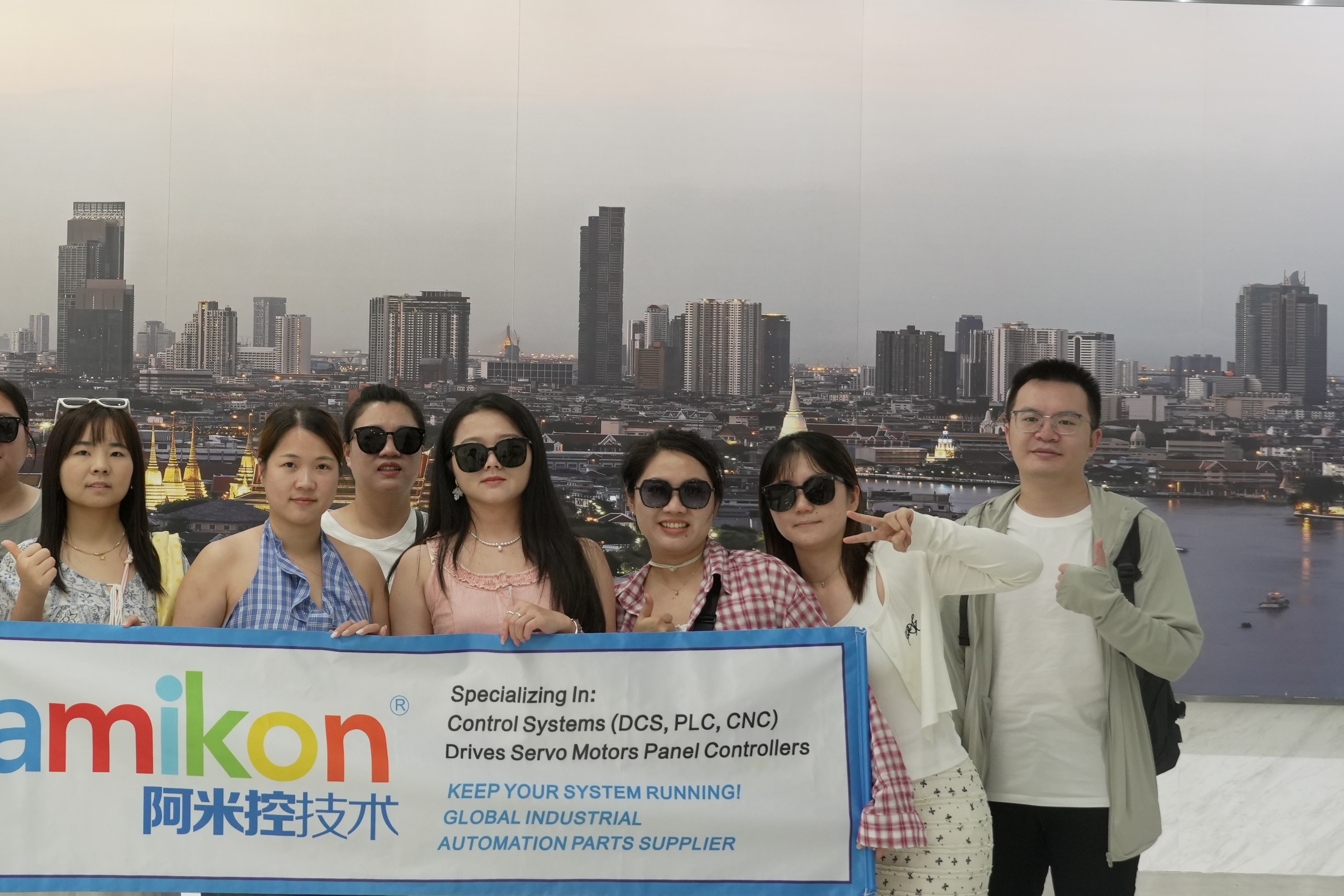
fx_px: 2315
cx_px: 286
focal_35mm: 62
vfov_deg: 21.9
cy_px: 426
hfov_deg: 31.6
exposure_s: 1/40
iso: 800
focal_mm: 26
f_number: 5.6
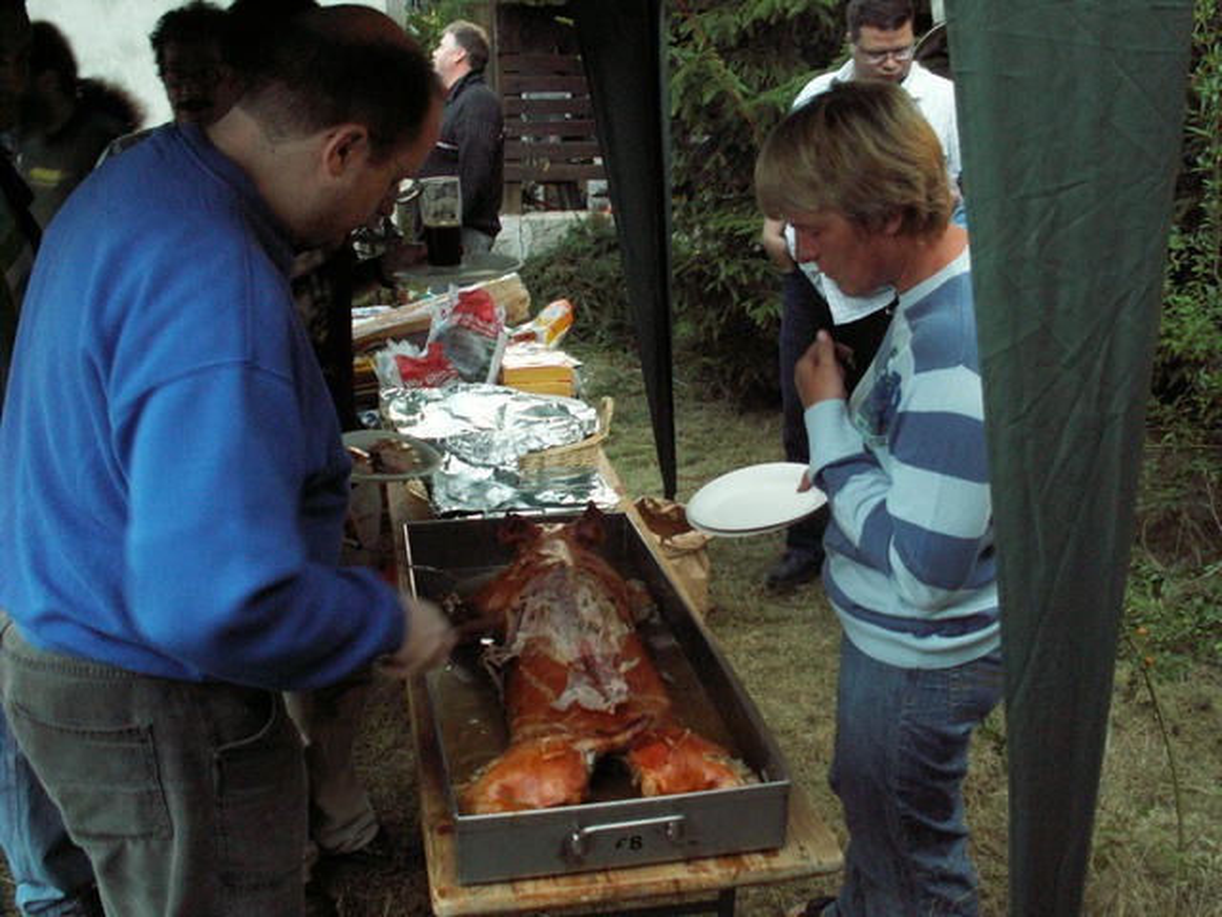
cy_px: 458
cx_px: 611
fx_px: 1236
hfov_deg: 52.6
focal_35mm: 35
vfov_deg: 40.7
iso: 160
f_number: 2.8
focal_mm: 5.86
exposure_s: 1/40
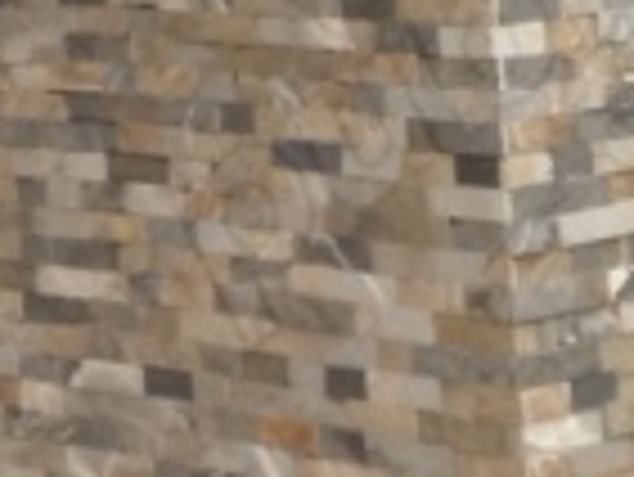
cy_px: -1138
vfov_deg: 7.1
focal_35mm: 177
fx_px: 3245
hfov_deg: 11.1
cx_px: 121
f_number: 2
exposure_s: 1/50
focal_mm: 4.6
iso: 40
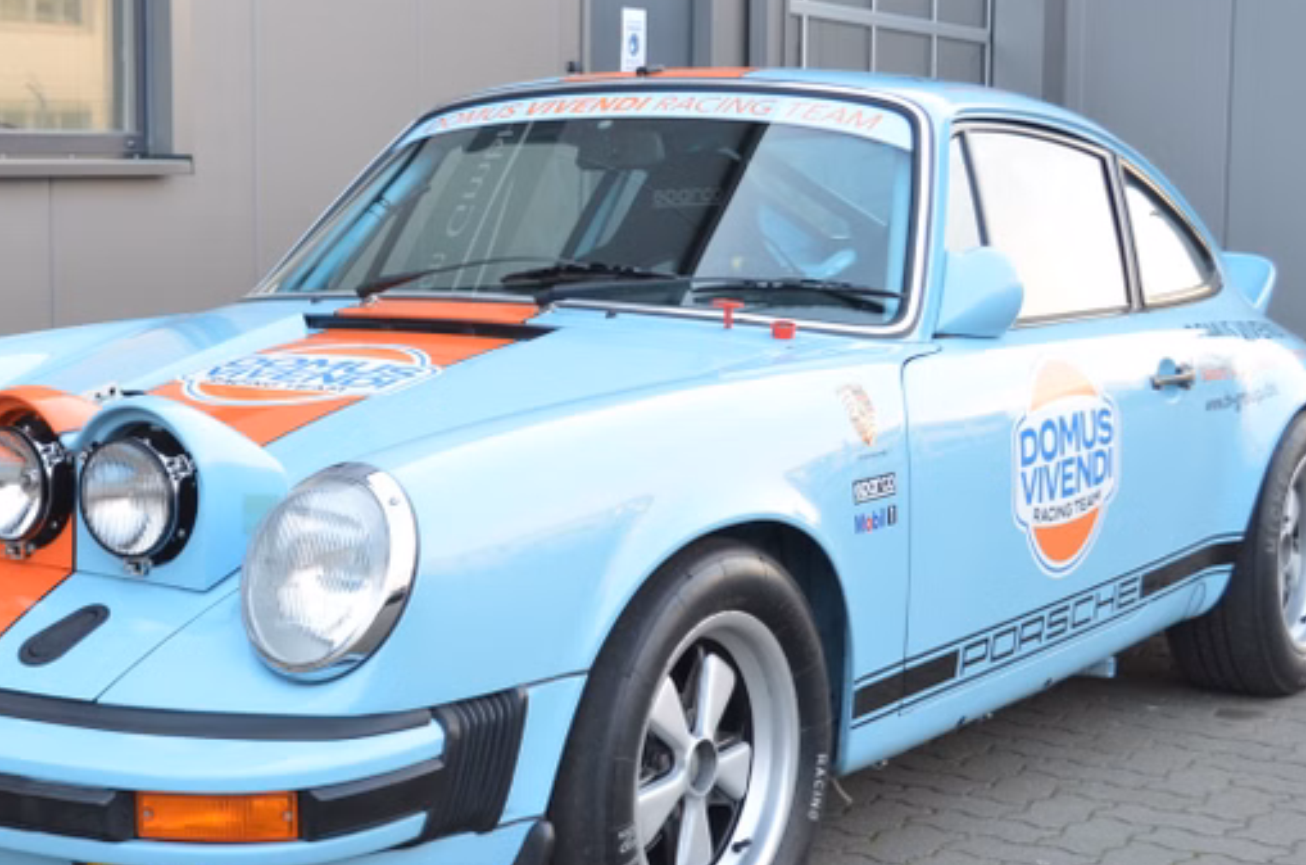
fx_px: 2389
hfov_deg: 30.3
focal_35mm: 66
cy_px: 475
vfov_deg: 20.5
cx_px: 411
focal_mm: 28
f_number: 4.5
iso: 800
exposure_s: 1/40
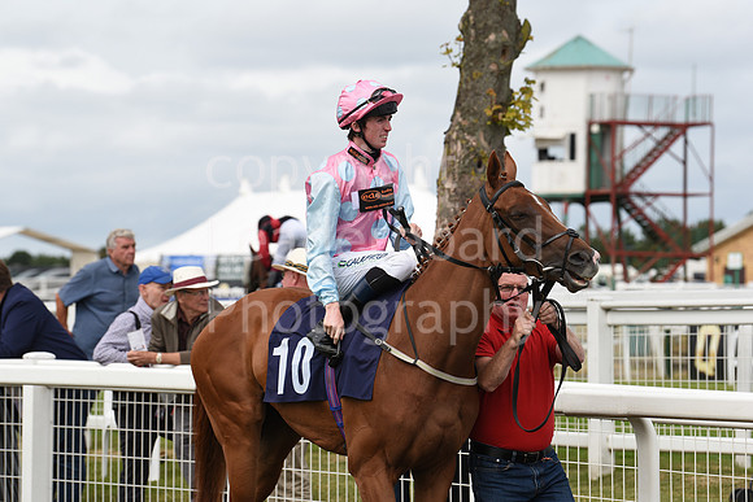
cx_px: 376
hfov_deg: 13.7
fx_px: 3138
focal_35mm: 150
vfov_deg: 9.2
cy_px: 251
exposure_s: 1/1600
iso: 400
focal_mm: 150
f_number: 5.6
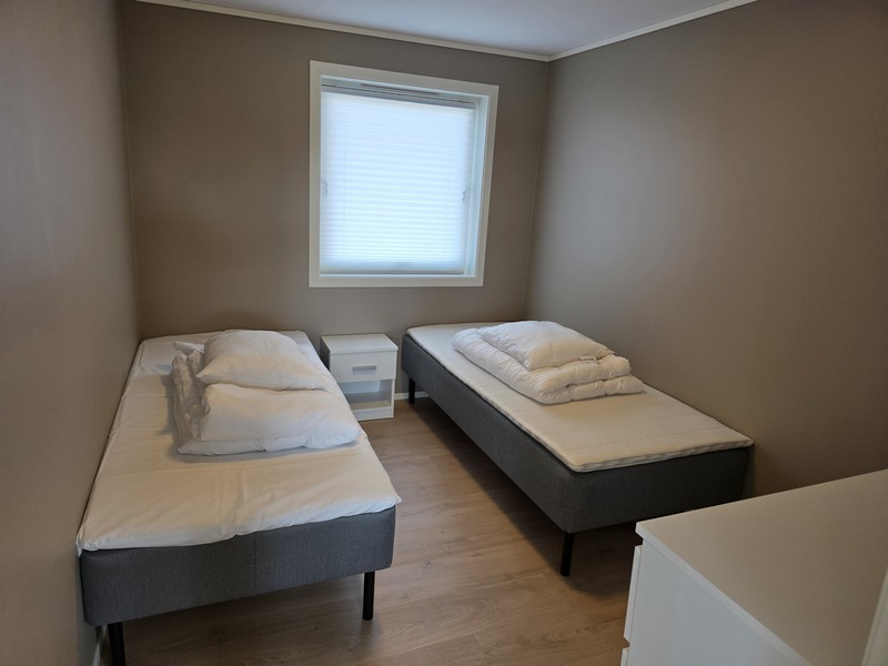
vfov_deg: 58.9
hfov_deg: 73.9
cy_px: 333
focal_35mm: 23
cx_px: 444
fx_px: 590
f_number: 1.7
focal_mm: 6.3
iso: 64
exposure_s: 1/180
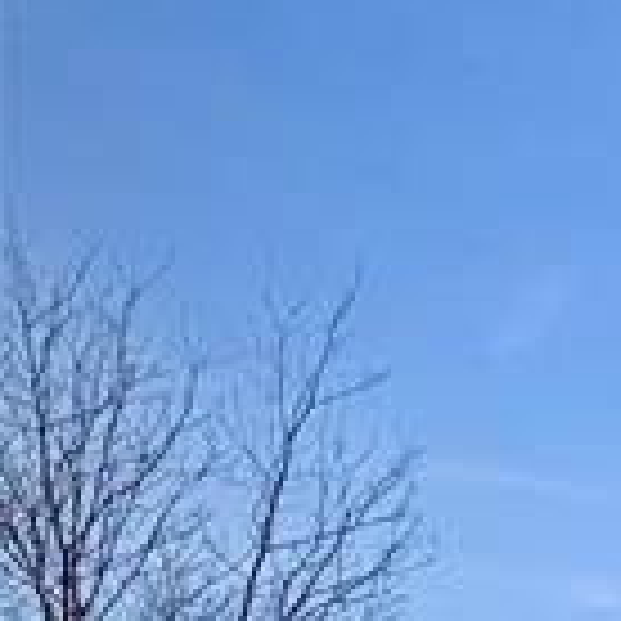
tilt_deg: +3.7
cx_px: 2300
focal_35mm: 157
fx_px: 3187
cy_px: 1058
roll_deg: -0.6
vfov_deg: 10.6
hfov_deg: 8.0
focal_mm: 6.76
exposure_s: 1/8130
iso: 80
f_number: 1.78
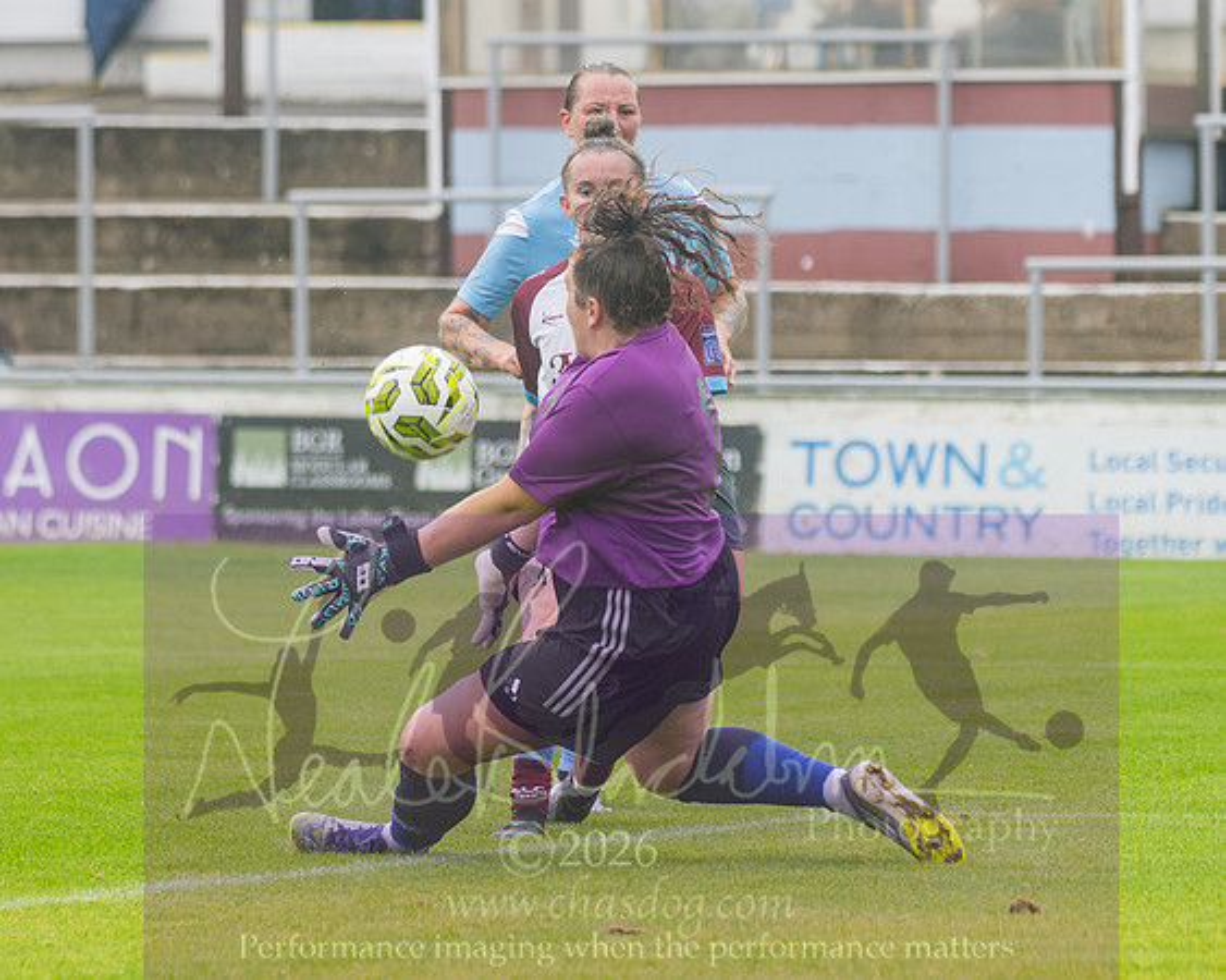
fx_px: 14514
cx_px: 482
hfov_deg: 4.8
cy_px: 382
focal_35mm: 400
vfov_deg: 3.9
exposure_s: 1/1600
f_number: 2.8
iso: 500
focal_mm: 155
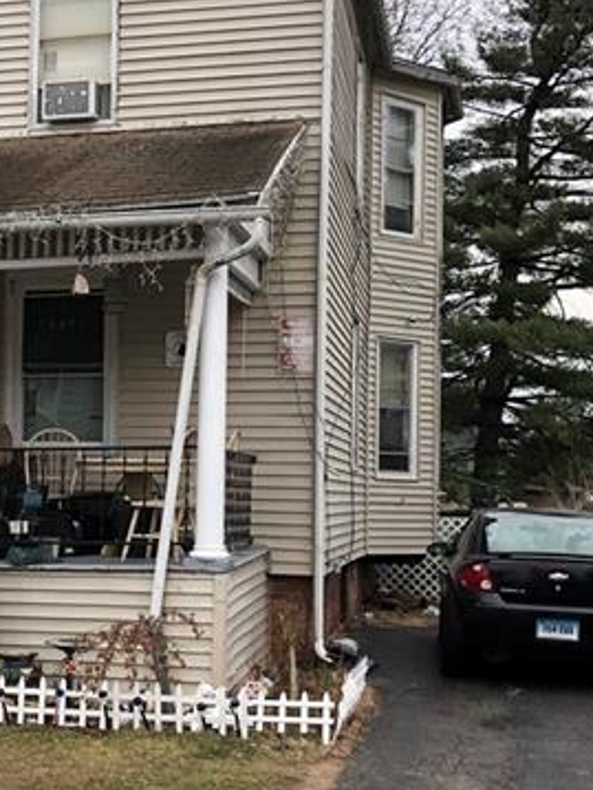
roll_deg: -0.8
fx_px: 1369
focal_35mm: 60
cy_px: 439
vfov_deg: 32.1
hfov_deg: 23.7
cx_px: 40
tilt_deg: +3.1
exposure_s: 1/528
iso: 20
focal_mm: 3.99
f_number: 1.8
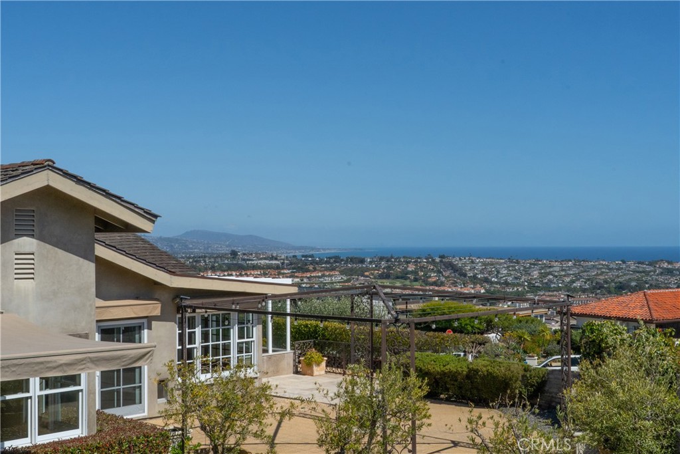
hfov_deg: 43.6
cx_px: 340
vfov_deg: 29.9
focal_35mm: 45
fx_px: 850
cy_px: 227
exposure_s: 1/500
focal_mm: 30
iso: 500
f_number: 22
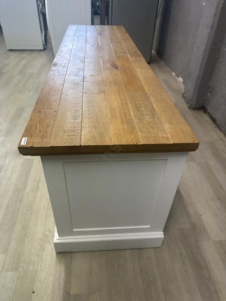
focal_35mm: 24
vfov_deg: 71.6
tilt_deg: -38.4
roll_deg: -2.4
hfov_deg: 56.8
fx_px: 209
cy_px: 150
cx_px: 113
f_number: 1.78
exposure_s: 1/100
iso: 160
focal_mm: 6.86
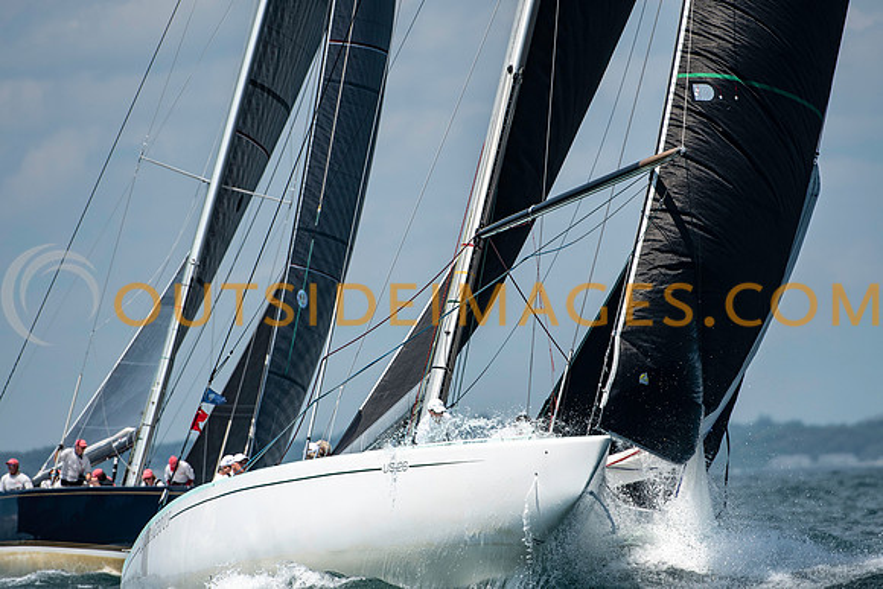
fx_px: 14719
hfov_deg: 3.4
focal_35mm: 600
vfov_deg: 2.3
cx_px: 442
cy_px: 294
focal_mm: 400
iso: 400
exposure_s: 1/2500
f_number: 5.6
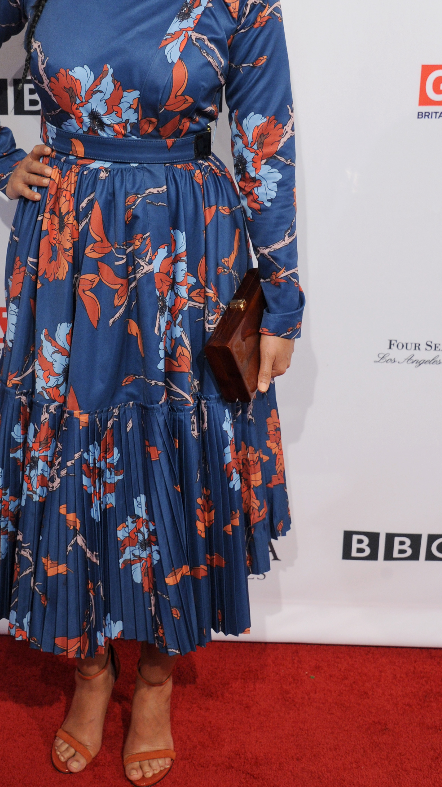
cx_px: 145
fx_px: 1250
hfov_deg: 20.0
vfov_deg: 34.6
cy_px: 262
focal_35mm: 60
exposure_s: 1/160
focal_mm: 40
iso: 1250
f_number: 6.3
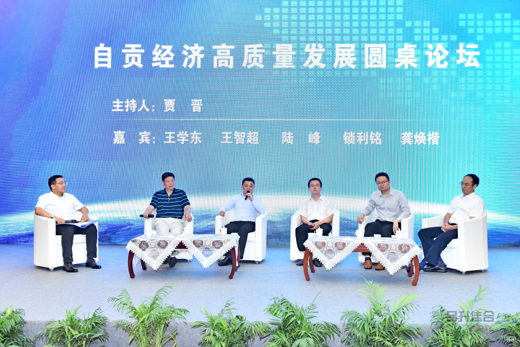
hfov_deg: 58.7
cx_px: 260
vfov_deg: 41.1
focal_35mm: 32
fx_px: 462
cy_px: 174
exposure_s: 1/160
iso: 2000
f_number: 5
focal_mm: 32
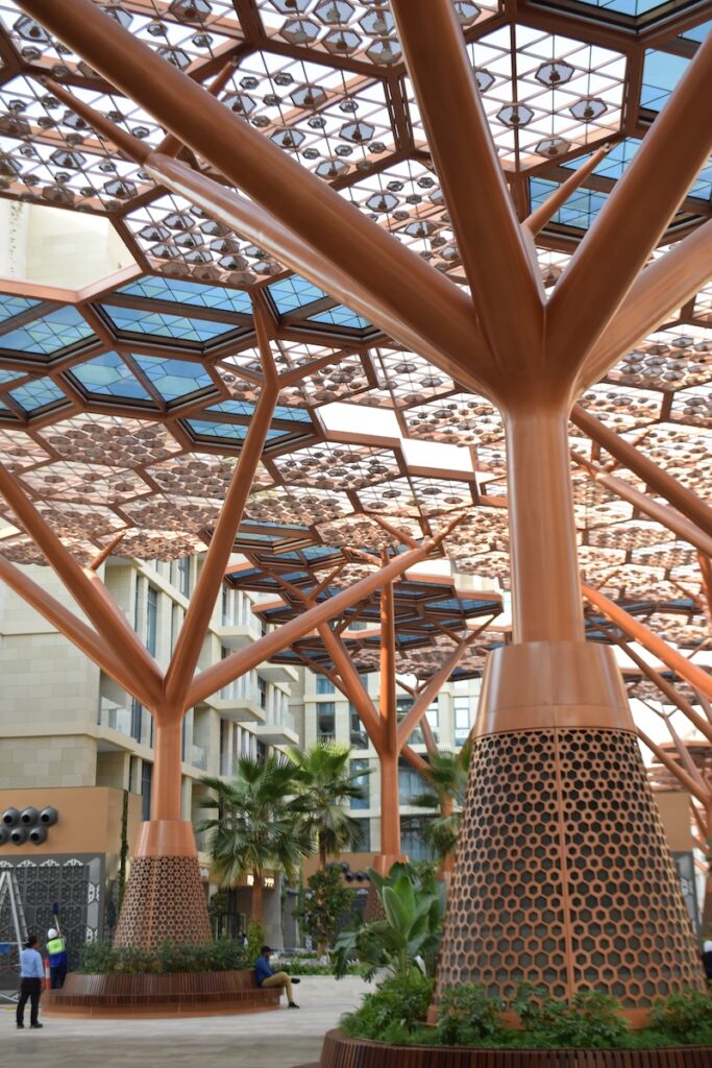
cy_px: 534
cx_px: 356
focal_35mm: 40
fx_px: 1201
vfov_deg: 47.9
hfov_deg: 33.0
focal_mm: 27
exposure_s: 1/250
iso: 400
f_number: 8
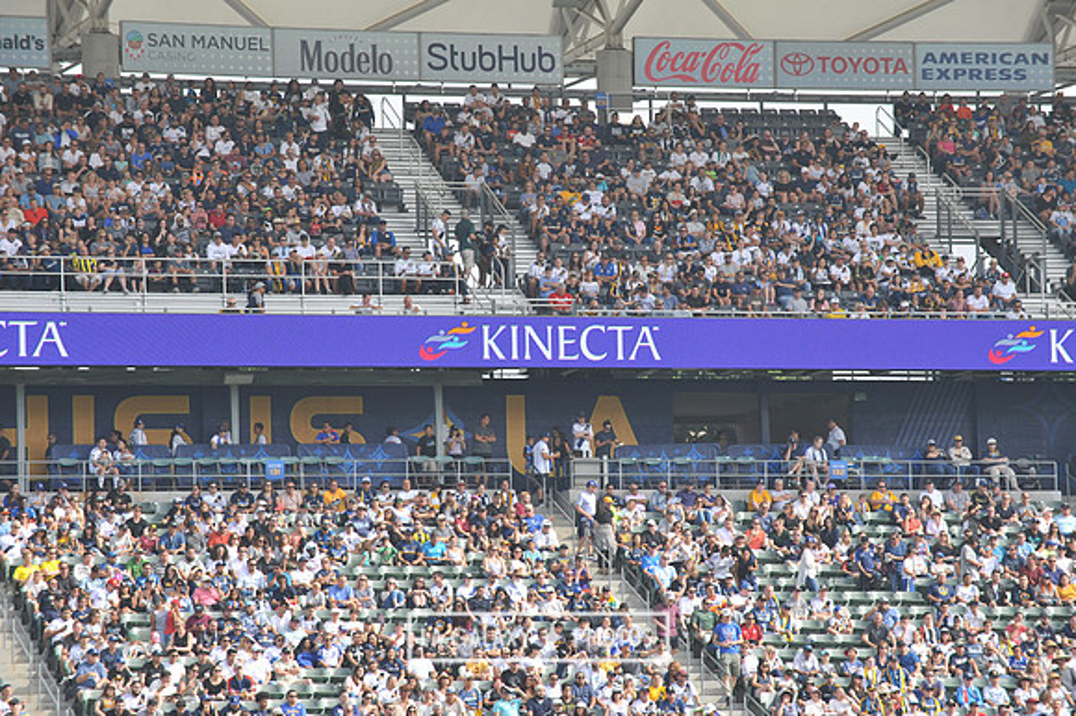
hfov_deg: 11.8
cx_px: 538
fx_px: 5227
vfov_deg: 7.8
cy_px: 358
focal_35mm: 175
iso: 200
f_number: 8
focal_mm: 175
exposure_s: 1/250
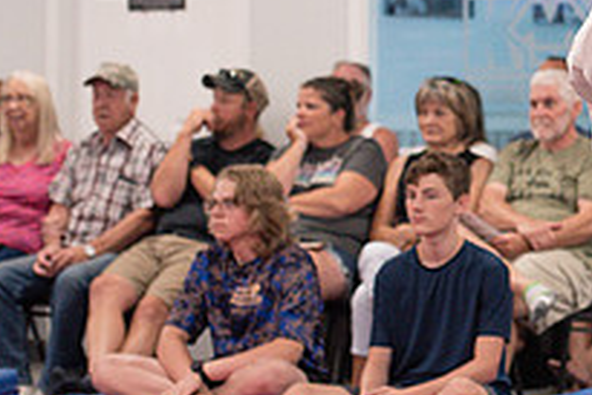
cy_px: 120
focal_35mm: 198
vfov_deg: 6.9
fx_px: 3258
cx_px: 679
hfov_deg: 10.2
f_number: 3.5
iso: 1600
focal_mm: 70
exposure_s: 1/400
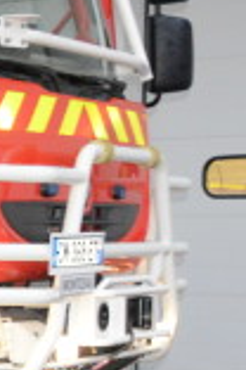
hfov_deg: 7.9
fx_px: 1660
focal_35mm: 162
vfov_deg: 12.6
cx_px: -324
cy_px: 269
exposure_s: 1/60
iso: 6400
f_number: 8
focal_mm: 36
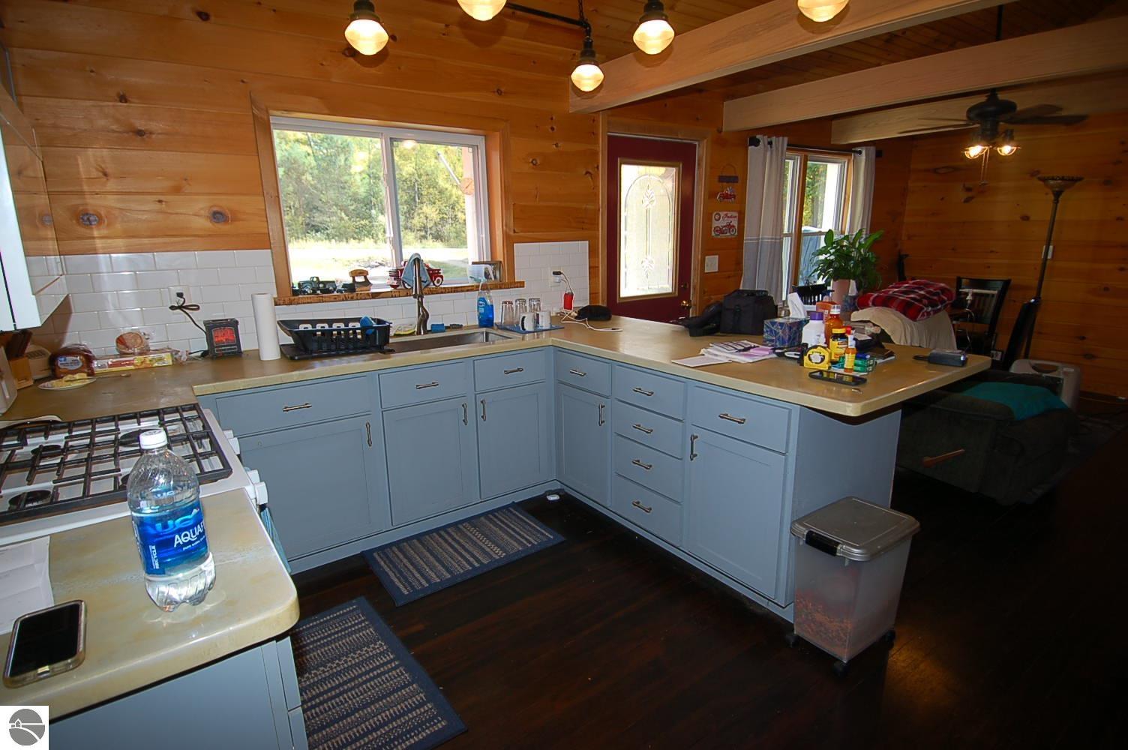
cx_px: 564
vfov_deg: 67.3
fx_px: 563
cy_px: 375
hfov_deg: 90.1
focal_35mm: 18
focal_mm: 12
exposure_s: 1/60
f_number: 4
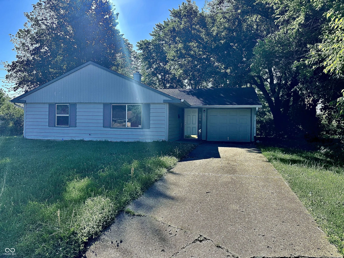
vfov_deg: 56.8
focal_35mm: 24
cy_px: 129
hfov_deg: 71.6
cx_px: 172
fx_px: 239
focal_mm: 6.86
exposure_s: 1/2660
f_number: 1.78
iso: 80
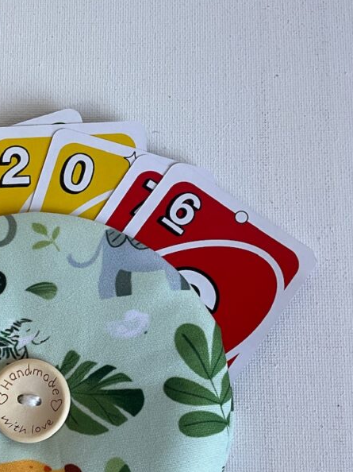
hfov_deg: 28.5
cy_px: 277
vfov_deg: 38.1
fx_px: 680
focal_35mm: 50
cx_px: 78
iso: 32
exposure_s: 1/122
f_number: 1.8
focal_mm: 3
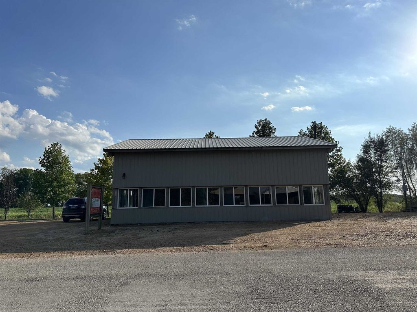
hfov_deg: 71.6
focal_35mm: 24
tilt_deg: +9.9
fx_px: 289
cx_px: 208
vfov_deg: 56.8
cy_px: 156
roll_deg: +0.5
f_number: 1.78
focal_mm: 6.86
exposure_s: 1/9709
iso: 80
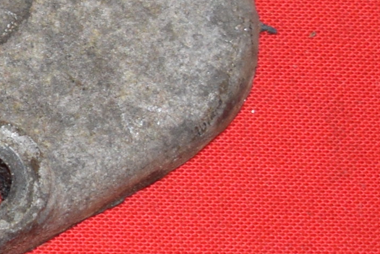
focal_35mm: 306
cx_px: -576
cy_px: -40
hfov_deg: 6.4
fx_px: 3232
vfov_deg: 4.5
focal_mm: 32
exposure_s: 1/100
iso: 640
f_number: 5
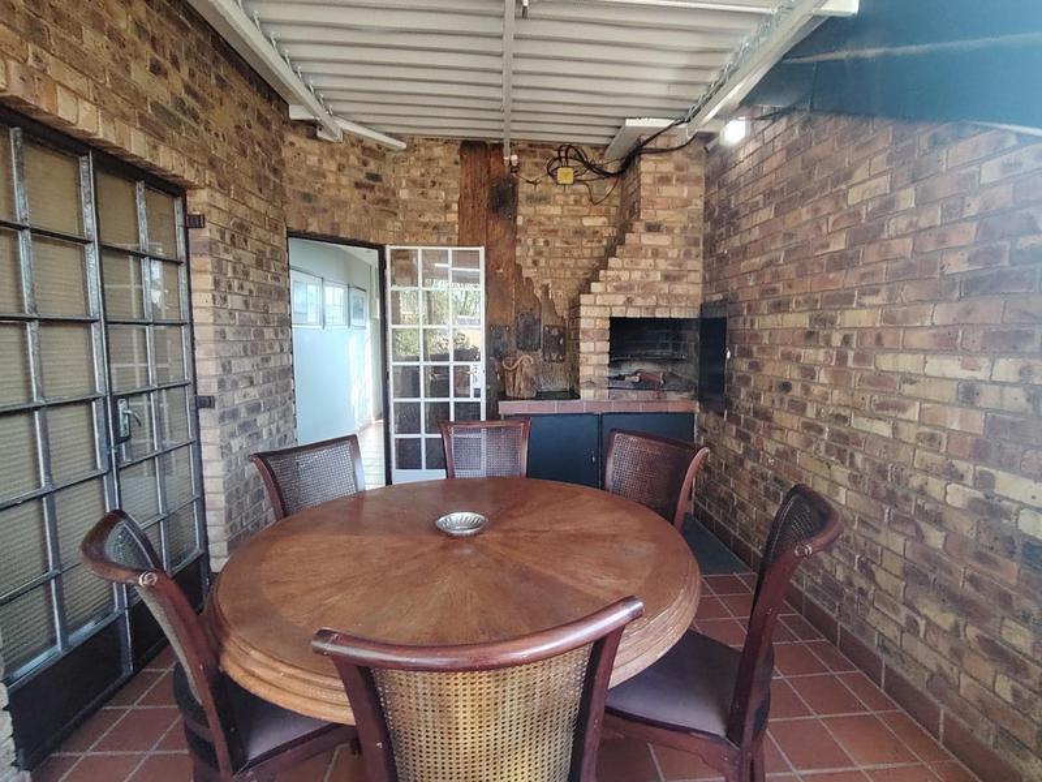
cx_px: 521
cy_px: 391
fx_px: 512
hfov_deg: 91.0
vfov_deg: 74.7
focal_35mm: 17
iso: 169
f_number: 2.2
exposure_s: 1/50
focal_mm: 1.42
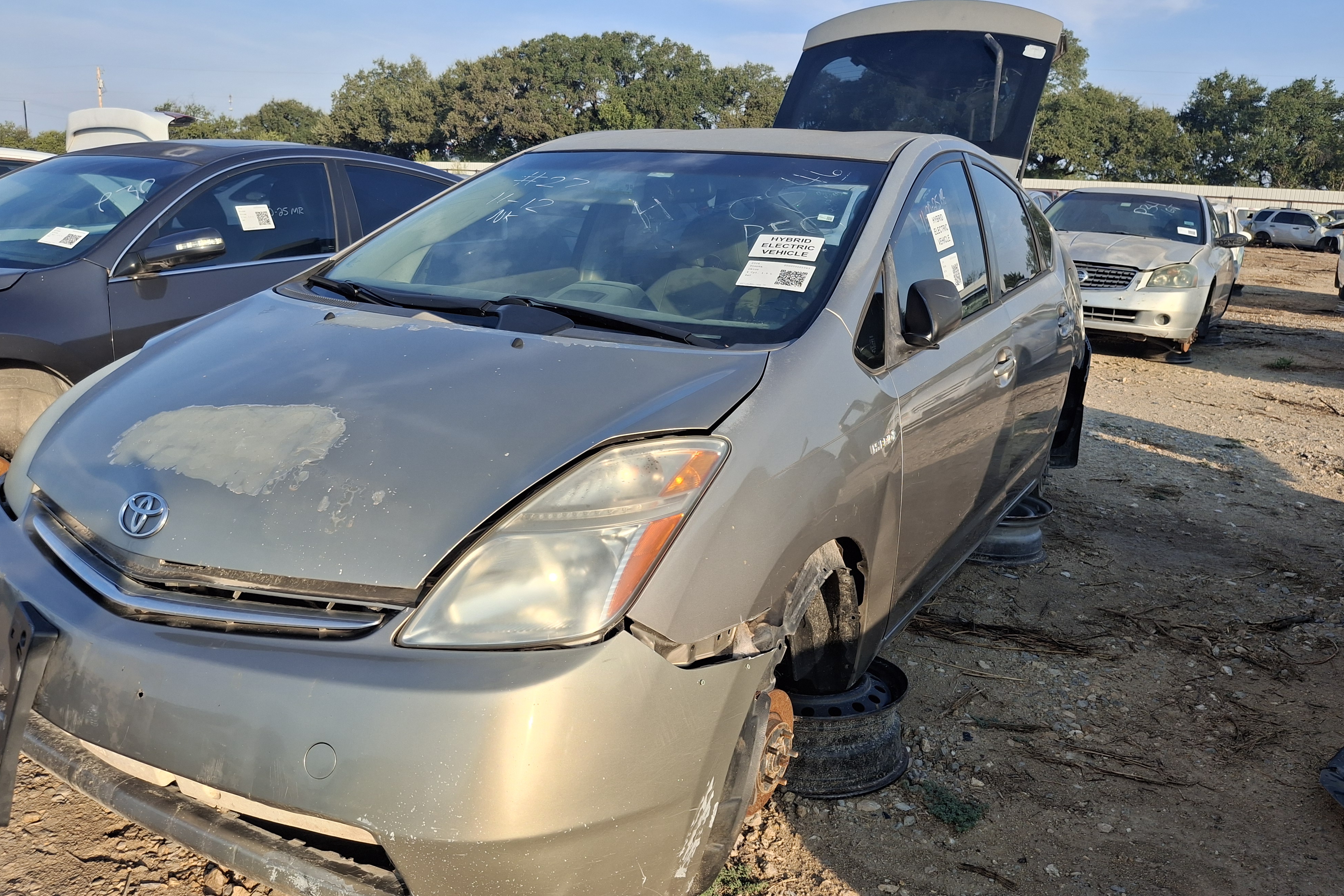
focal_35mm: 27
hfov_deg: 67.4
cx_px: 689
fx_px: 1008
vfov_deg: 47.9
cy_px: 446
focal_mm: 4.69
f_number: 1.8
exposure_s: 1/1140
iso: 32
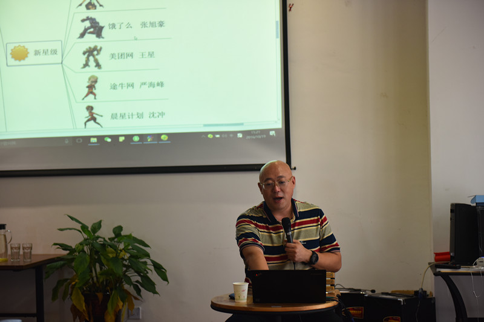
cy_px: 161
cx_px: 242
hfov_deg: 28.8
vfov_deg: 19.4
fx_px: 941
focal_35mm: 70
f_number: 2.8
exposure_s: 1/80
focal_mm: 70
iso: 560
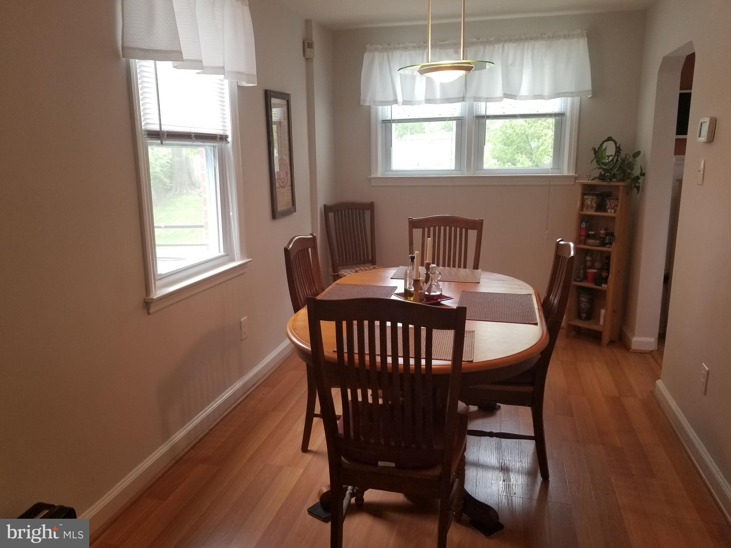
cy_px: 274
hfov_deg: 67.3
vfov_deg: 53.1
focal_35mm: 26
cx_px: 366
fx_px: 549
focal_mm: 4.25
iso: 80
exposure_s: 1/60
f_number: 1.7
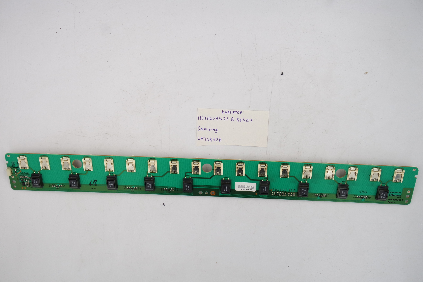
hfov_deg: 54.4
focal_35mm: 35
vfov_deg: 37.9
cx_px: 212
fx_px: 411
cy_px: 141
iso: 160
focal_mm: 13
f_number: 5.6
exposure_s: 1/125
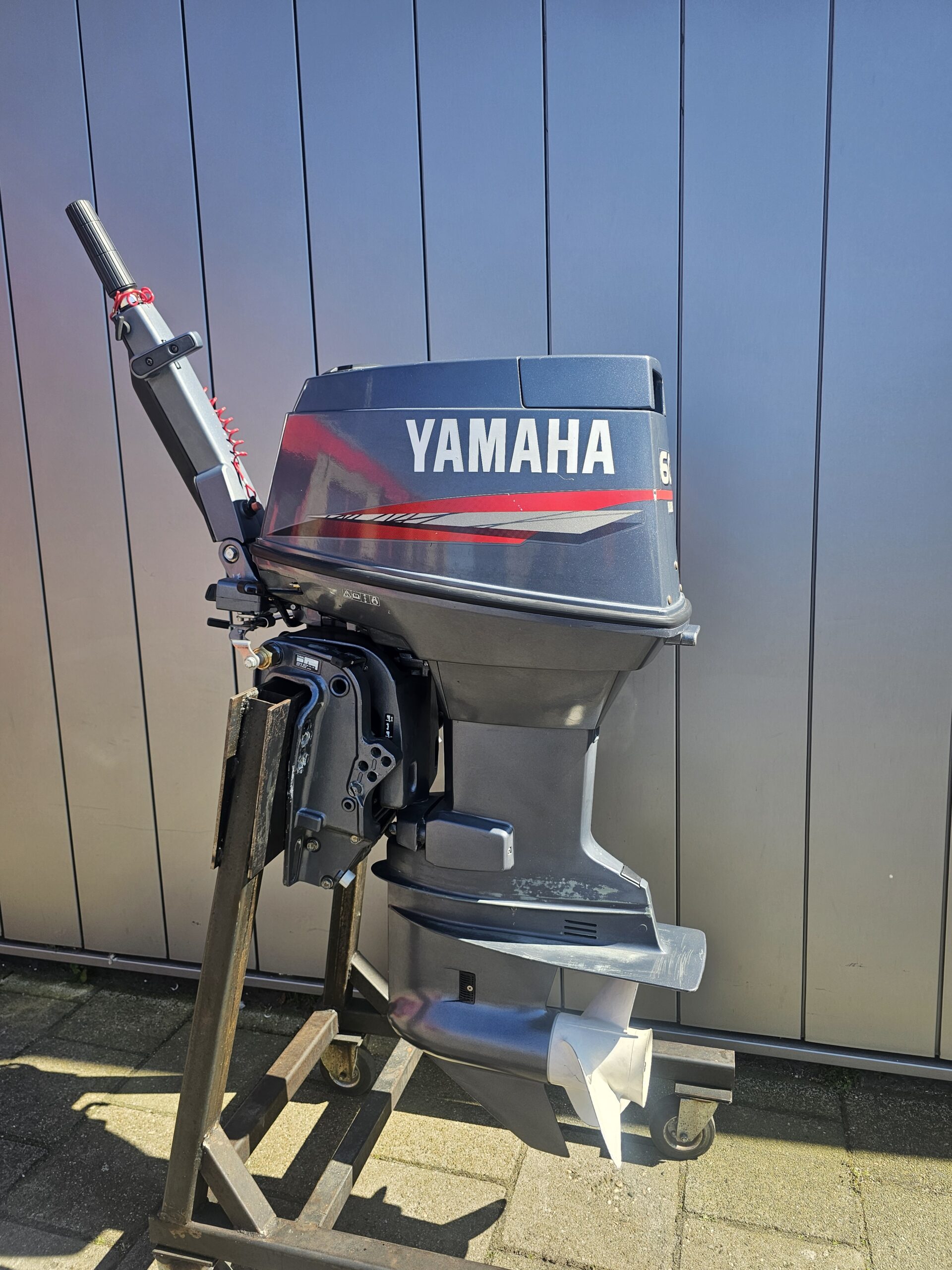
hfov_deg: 58.9
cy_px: 635
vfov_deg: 73.9
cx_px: 476
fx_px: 843
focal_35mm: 23
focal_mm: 6.3
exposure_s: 1/379
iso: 20
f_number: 1.7
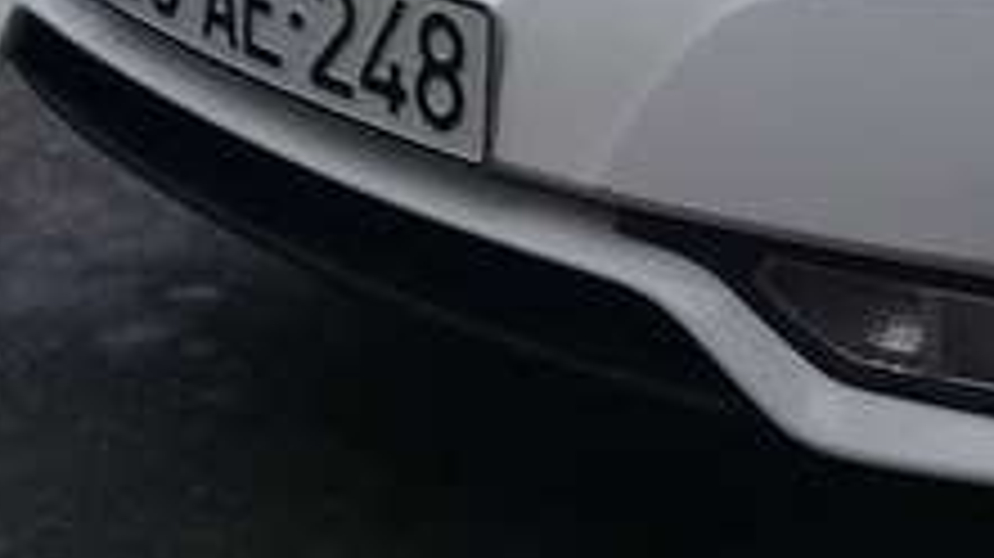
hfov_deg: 18.9
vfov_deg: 11.7
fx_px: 2660
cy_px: -164
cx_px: 1448
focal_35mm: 101
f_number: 2.2
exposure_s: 1/248
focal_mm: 3.3
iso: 50
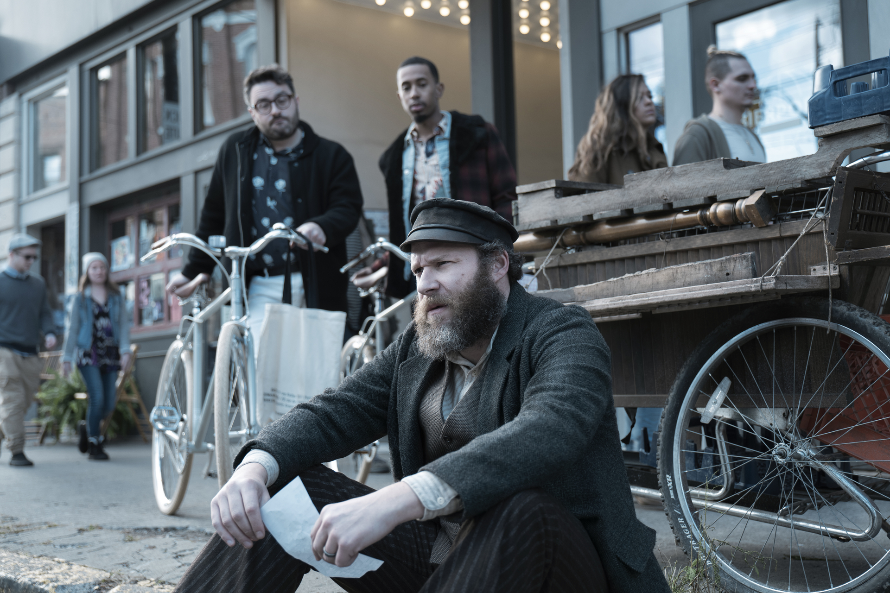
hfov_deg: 42.7
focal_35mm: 46
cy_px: 296
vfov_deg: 29.2
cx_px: 445
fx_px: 1137
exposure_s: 1/160
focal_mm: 46
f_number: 3.6
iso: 200
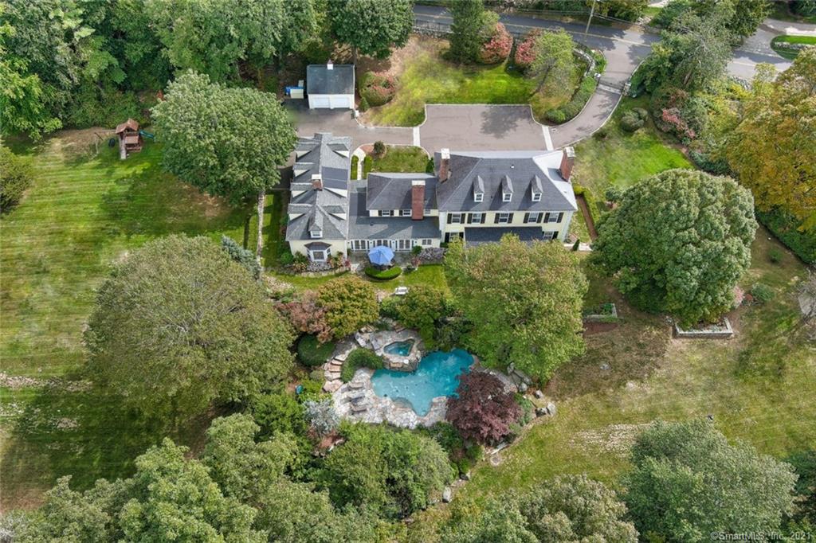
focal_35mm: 29
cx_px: 408
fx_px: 657
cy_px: 272
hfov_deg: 63.7
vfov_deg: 44.9
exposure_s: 1/308
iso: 105
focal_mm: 10.6
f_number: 2.8
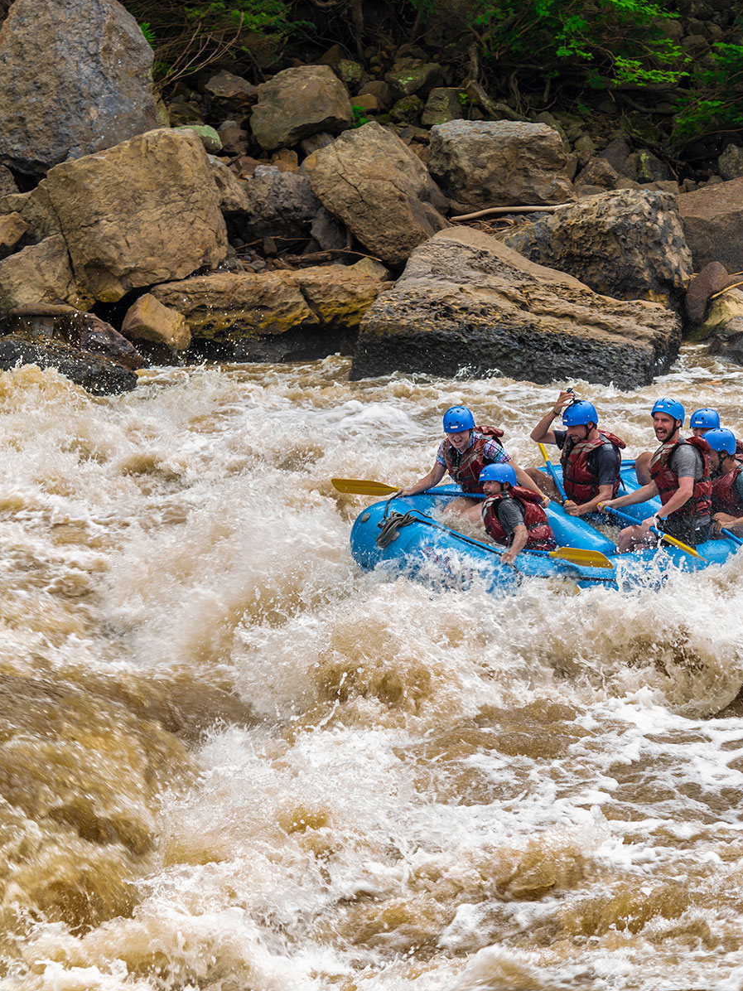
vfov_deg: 20.9
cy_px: 495
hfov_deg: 15.6
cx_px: 585
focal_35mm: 94
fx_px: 2690
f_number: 4
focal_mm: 65
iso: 50
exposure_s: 1/160
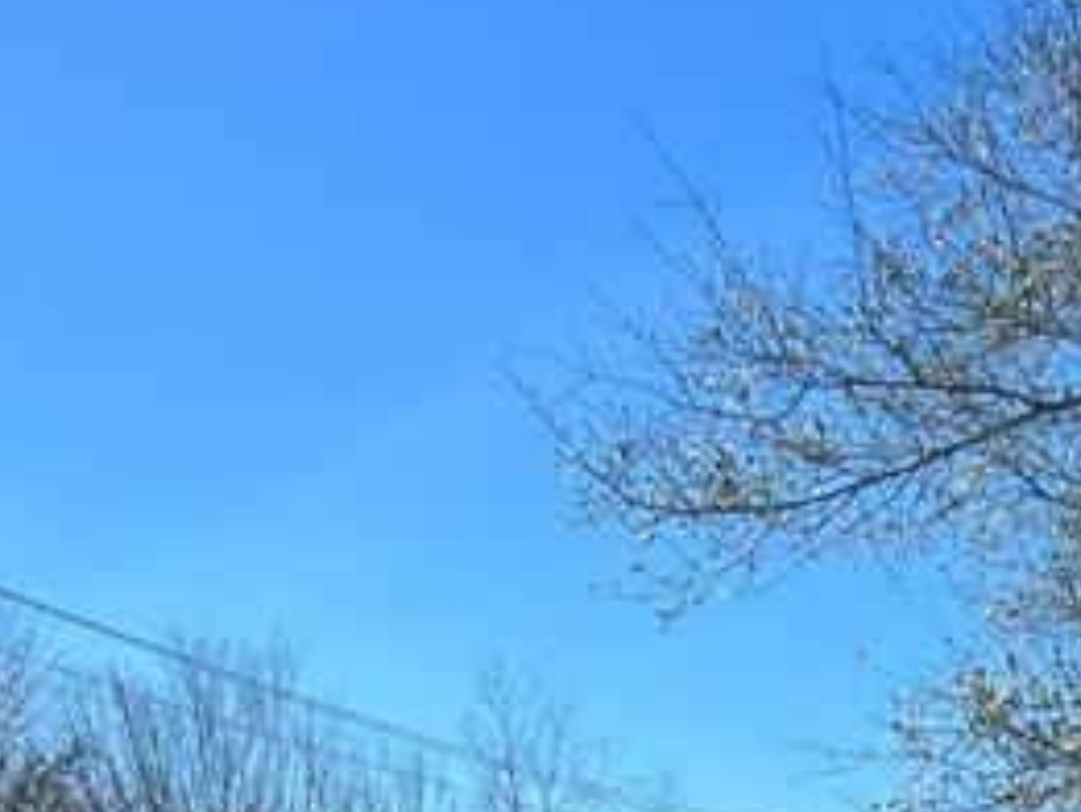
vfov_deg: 13.4
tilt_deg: -3.5
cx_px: 1118
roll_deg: -1.0
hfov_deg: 18.7
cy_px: 1334
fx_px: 3187
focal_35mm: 102
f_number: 1.5
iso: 50
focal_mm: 5.7
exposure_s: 1/3257
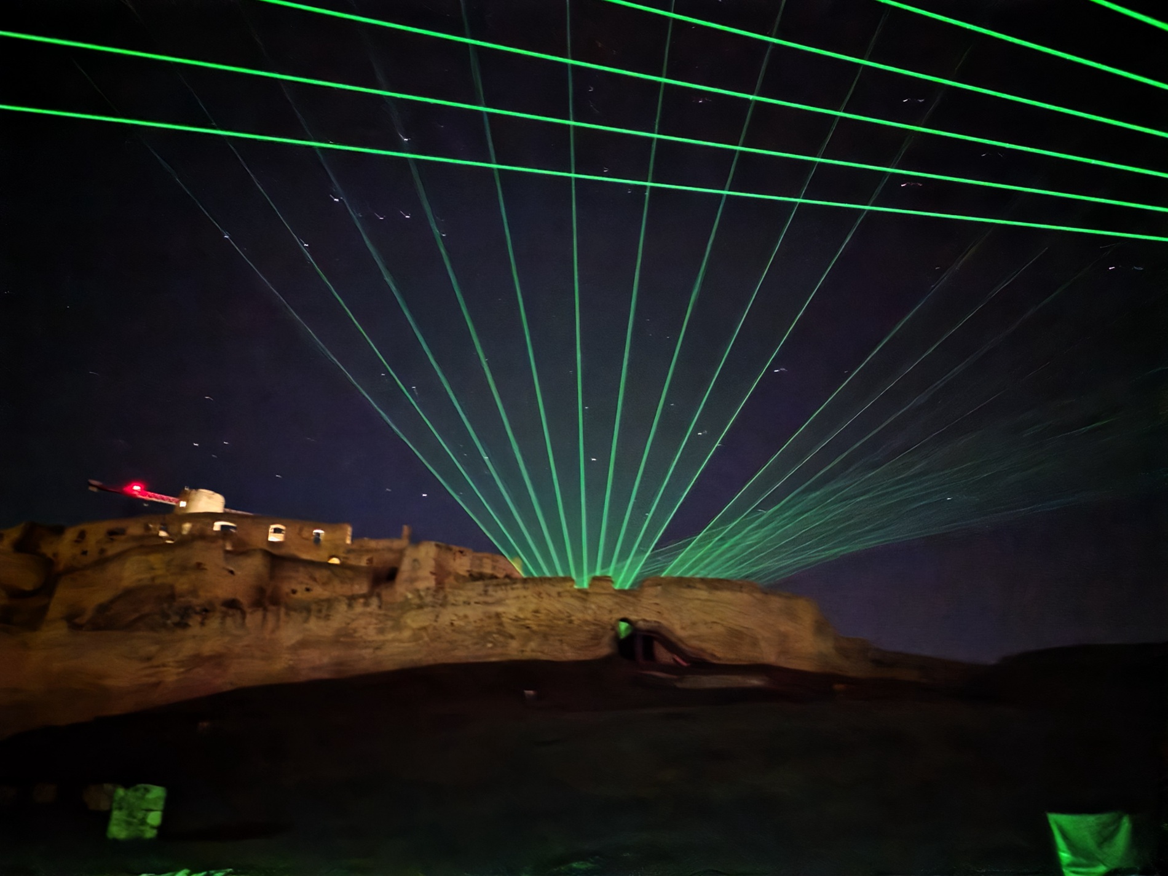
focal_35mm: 23
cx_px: 584
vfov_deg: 58.9
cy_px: 438
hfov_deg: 73.9
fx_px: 776
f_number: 1.7
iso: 3200
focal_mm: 6.3
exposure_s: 1/2
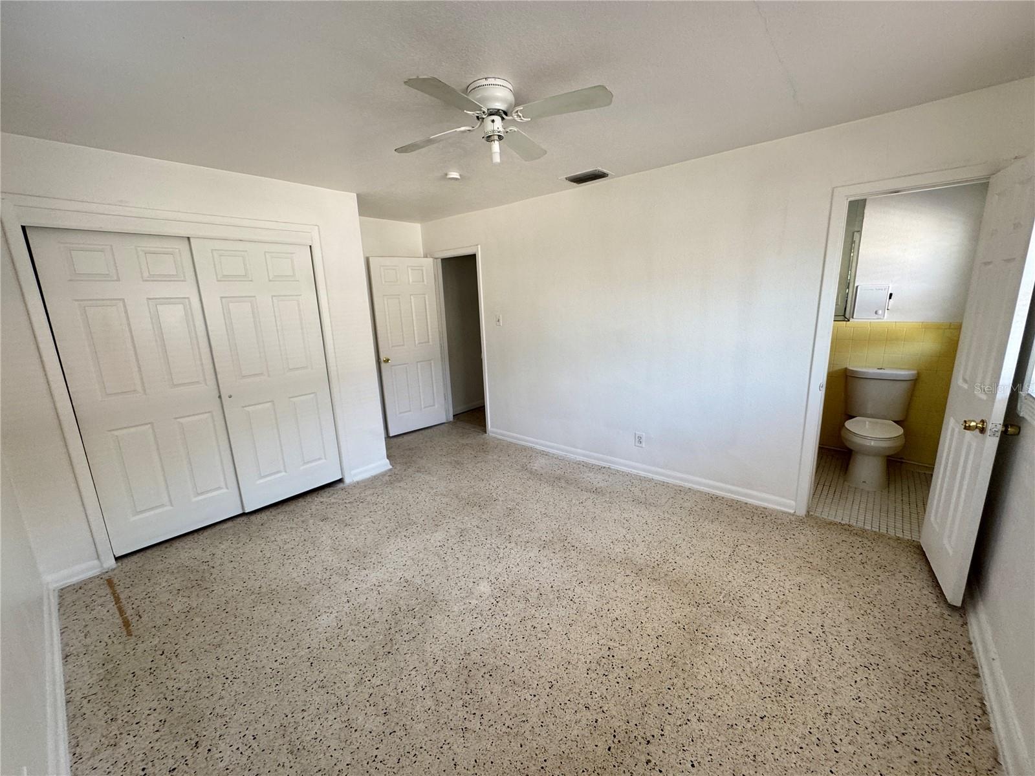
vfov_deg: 85.7
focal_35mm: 14
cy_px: 388
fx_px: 419
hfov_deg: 102.1
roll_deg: +0.4
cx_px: 518
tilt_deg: -14.4
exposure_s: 1/99
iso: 125
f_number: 2.2
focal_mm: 2.22
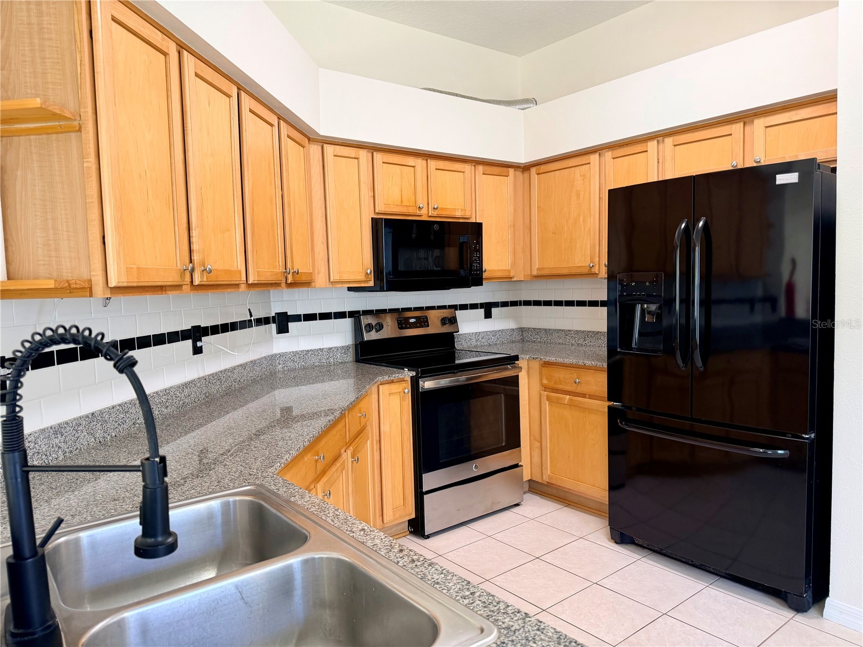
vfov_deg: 56.8
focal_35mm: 24
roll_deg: +2.6
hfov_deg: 71.6
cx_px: 432
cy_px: 324
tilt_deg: -4.2
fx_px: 598
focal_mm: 6.76
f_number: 1.78
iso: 125
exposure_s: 1/60
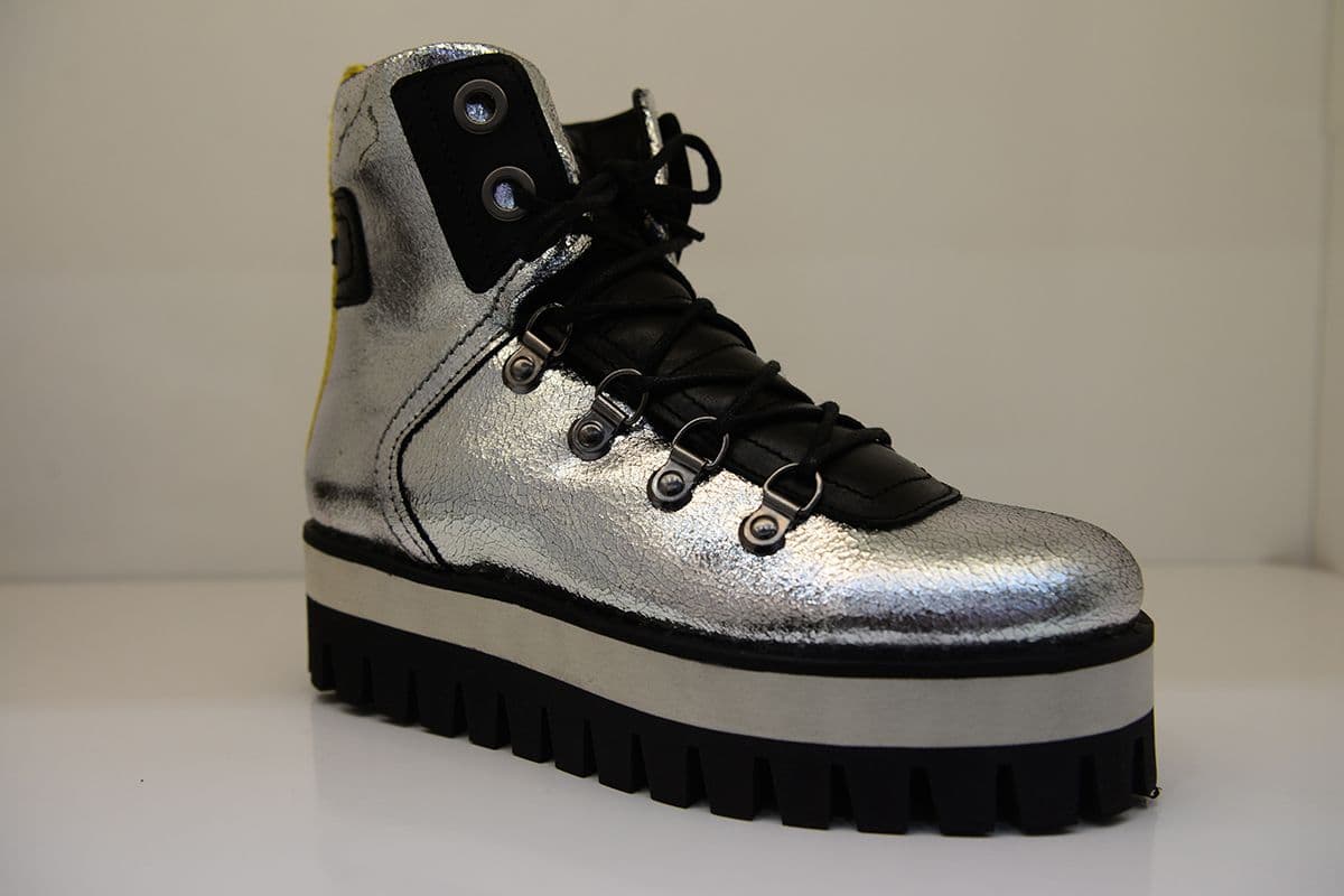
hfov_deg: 50.7
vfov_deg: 35.1
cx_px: 672
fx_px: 1419
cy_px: 448
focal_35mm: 38
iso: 640
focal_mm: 38
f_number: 5.6
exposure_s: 1/800
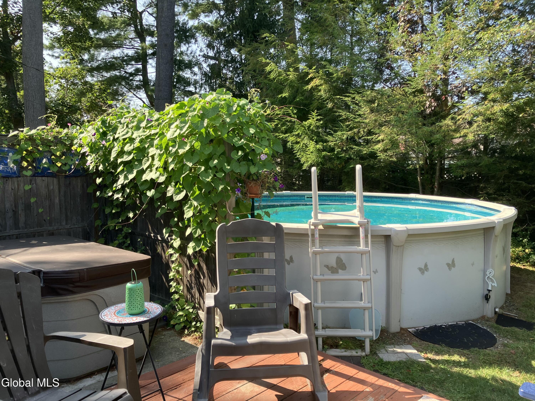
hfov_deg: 63.4
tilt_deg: -4.9
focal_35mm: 28
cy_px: 200
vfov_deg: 49.7
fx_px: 433
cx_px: 268
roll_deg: +0.9
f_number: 1.8
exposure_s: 1/389
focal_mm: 3.99
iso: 32
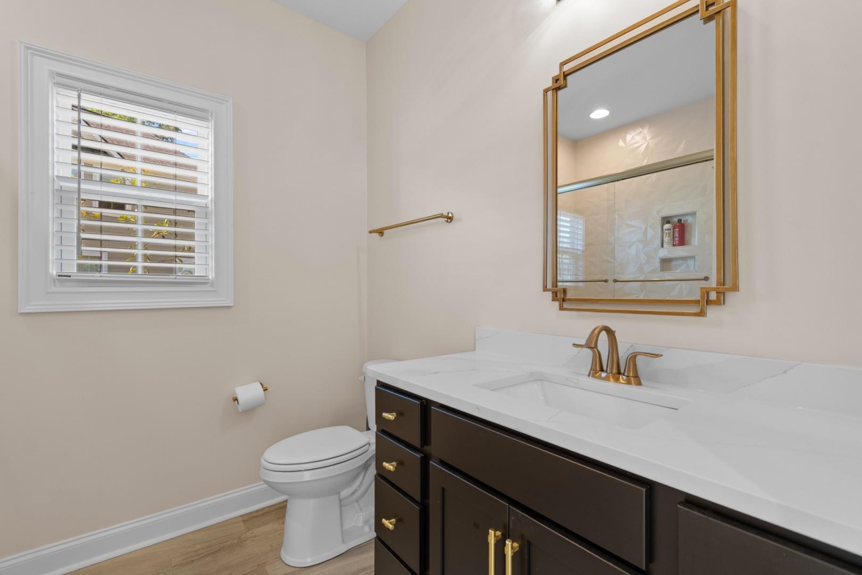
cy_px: 288
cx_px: 431
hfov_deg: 100.4
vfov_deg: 77.3
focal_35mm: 15
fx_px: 359
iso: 100
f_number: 4.5
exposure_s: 1
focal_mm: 10
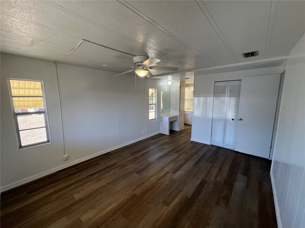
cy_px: 114
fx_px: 115
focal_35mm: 13
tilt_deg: -8.5
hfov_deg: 106.2
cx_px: 152
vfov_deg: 89.9
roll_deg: +0.2
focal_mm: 1.57
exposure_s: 1/120
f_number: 1.8
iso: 100
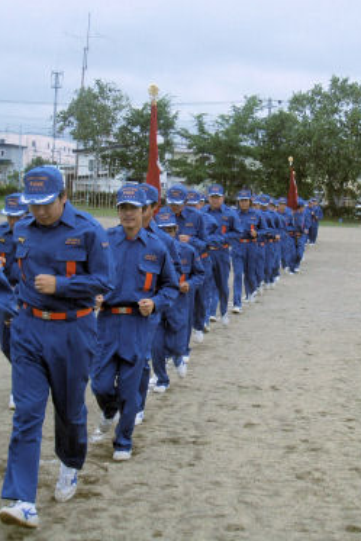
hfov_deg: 18.7
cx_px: 179
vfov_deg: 27.7
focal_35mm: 73
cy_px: 244
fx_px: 1097
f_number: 3.5
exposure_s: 1/400
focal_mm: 10.2
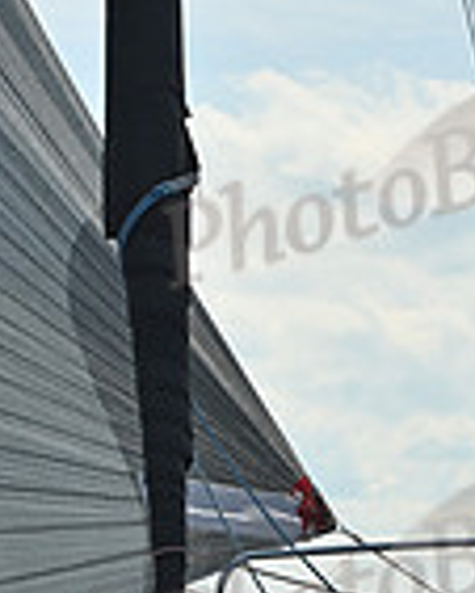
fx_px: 6232
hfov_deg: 4.3
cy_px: 725
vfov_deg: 5.4
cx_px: 975
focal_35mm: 355
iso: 250
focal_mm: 92
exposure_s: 1/1000
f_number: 10
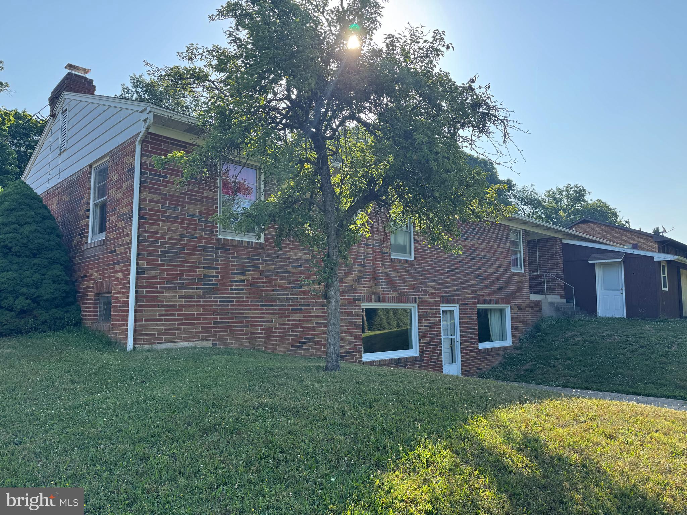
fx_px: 476
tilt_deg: +5.2
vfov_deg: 56.8
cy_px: 258
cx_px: 344
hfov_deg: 71.6
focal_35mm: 24
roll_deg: +0.3
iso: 80
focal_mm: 6.76
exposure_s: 1/1238
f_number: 1.78
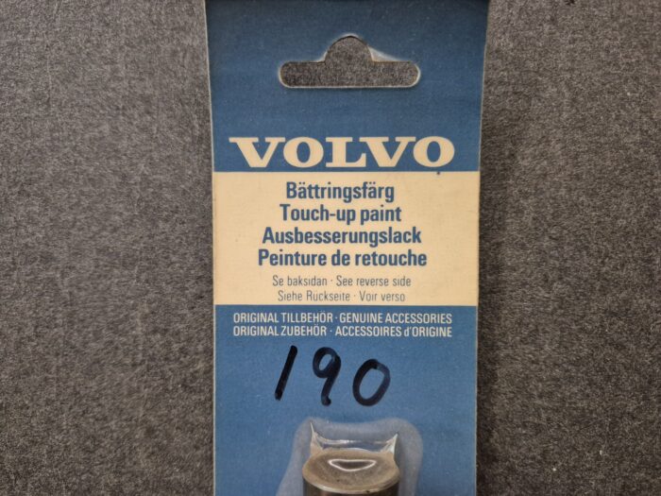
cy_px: 248
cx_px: 330
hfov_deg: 73.9
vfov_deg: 58.9
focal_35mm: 23
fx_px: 439
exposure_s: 1/100
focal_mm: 5.4
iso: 800
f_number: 1.8
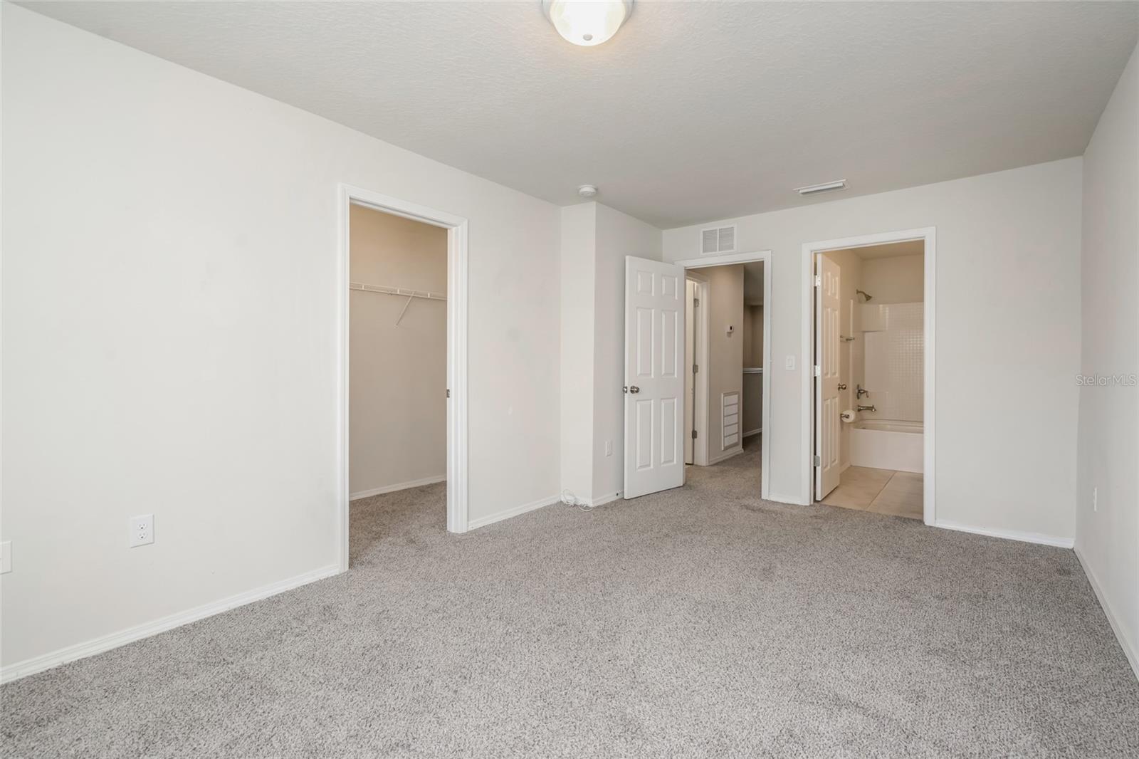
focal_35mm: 16
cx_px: 570
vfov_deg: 73.7
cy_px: 380
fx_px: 506
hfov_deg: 96.7
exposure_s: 1/60
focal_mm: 16
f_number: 6.7
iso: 400
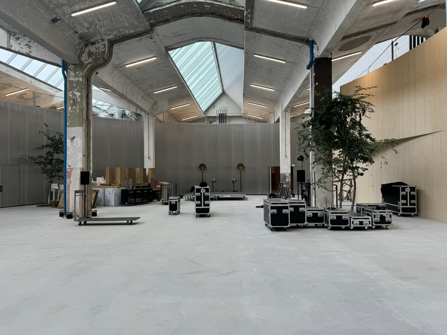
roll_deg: +0.3
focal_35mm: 24
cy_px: 168
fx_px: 310
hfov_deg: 71.6
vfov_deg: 56.8
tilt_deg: +0.4
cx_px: 224
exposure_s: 1/154
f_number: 1.78
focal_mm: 6.86
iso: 64
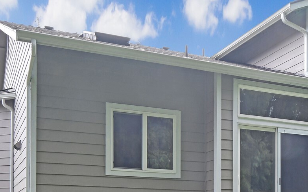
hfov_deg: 38.0
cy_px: 191
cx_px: 191
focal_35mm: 53
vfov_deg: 23.4
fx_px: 445
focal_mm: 16
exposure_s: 1/20
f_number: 13
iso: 125
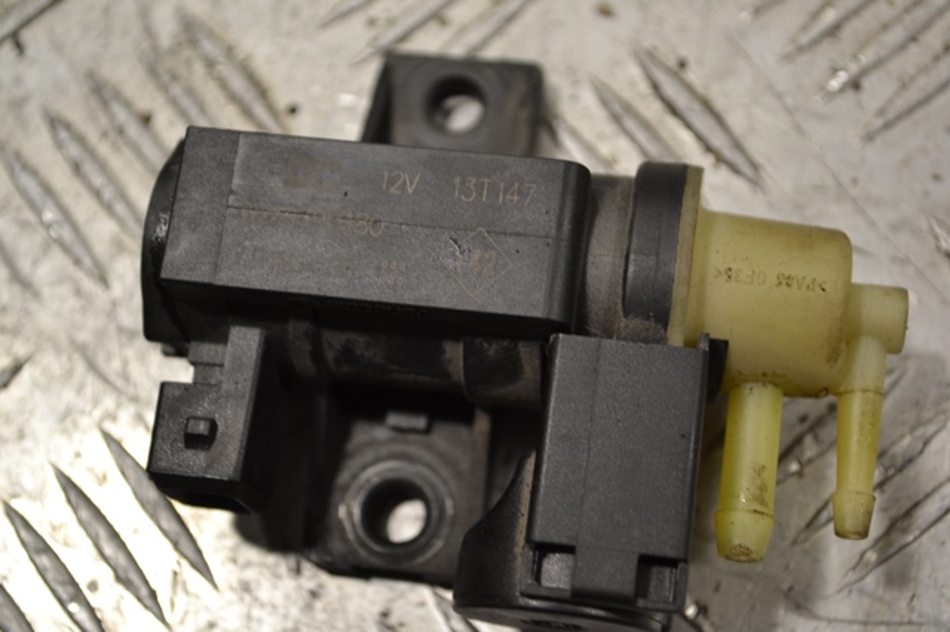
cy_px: 316
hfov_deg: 29.3
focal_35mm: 69
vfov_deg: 19.7
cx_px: 475
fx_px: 1820
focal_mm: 46
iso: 400
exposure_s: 1/100
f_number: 5.3
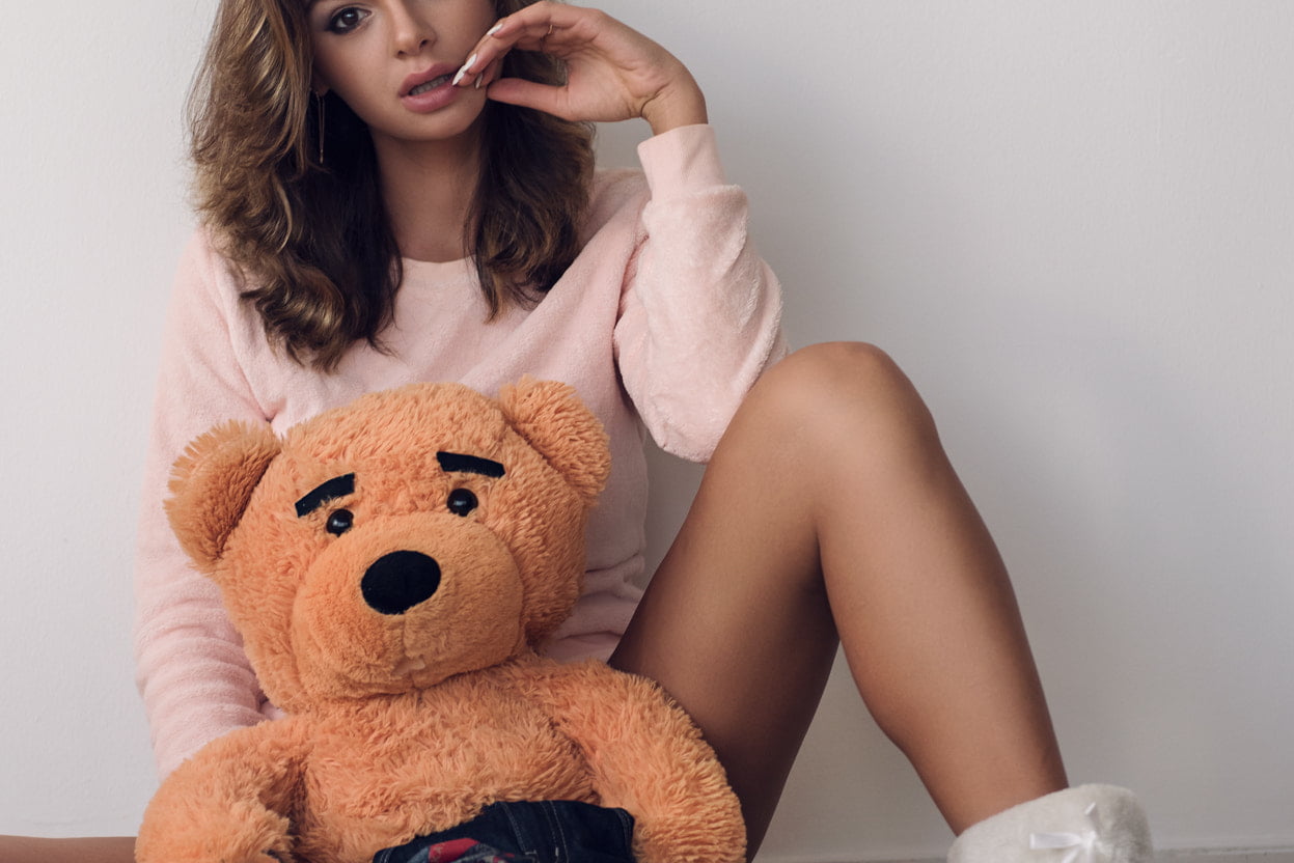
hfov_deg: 17.8
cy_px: 443
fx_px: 4134
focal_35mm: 115
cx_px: 481
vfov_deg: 11.9
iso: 400
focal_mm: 70
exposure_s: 1/80
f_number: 2.8
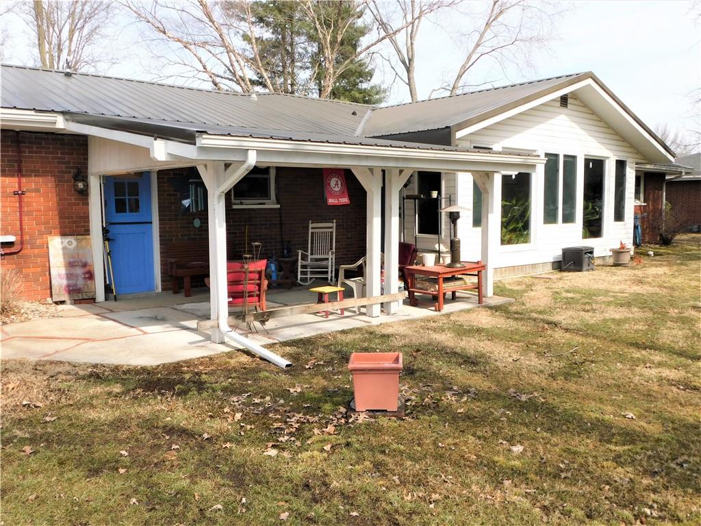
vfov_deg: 46.8
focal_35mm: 30
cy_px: 263
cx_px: 350
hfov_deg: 60.0
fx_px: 608
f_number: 3.2
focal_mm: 5.3
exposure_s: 1/1000
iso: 125
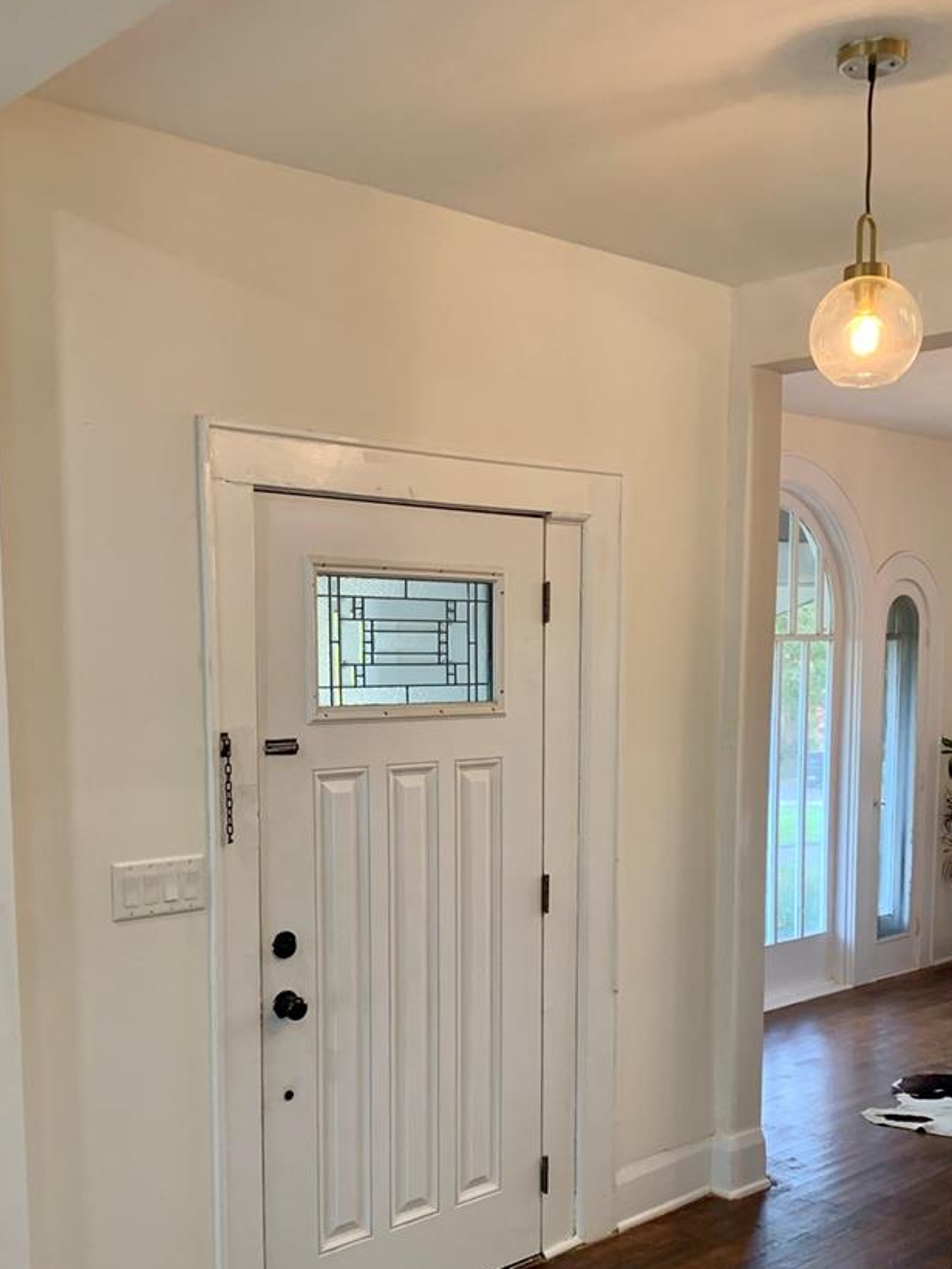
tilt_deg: -7.3
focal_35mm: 38
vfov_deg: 48.4
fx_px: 1393
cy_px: 807
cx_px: 507
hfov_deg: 37.7
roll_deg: +1.1
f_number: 1.8
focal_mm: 4.25
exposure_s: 1/60
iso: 100
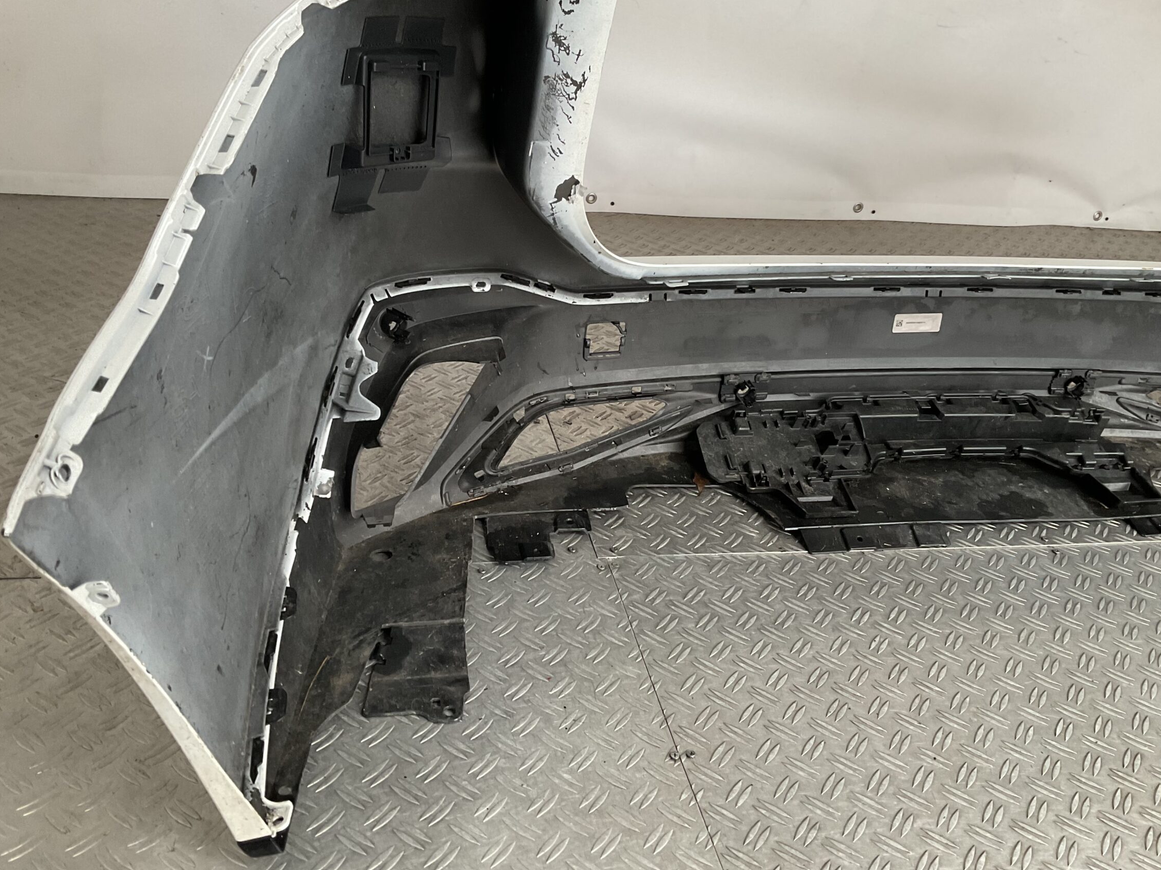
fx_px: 1107
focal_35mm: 33
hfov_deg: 55.4
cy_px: 402
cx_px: 589
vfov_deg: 42.9
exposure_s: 1/50
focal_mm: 3
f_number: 1.8
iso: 100
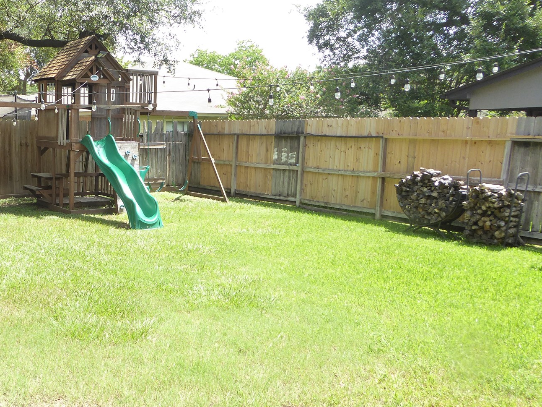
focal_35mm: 38
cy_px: 224
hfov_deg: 47.1
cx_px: 132
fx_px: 595
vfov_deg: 37.7
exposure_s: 1/250
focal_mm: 4.3
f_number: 3.3
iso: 160
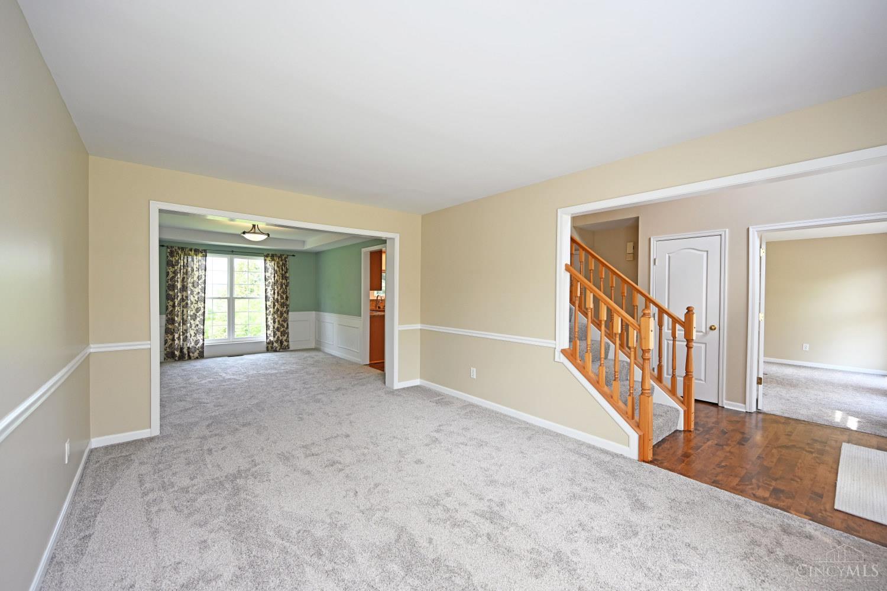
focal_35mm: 14
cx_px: 444
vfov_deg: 81.2
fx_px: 345
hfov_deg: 104.3
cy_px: 296
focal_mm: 14
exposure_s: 1/60
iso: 200
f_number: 4
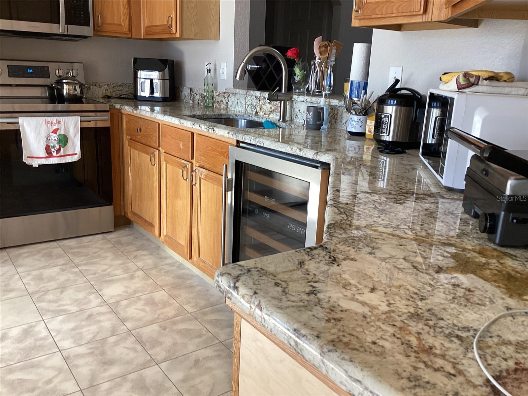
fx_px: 473
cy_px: 198
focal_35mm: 31
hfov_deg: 58.4
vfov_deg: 45.4
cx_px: 264
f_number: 2.4
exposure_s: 1/60
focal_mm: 3.3
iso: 80
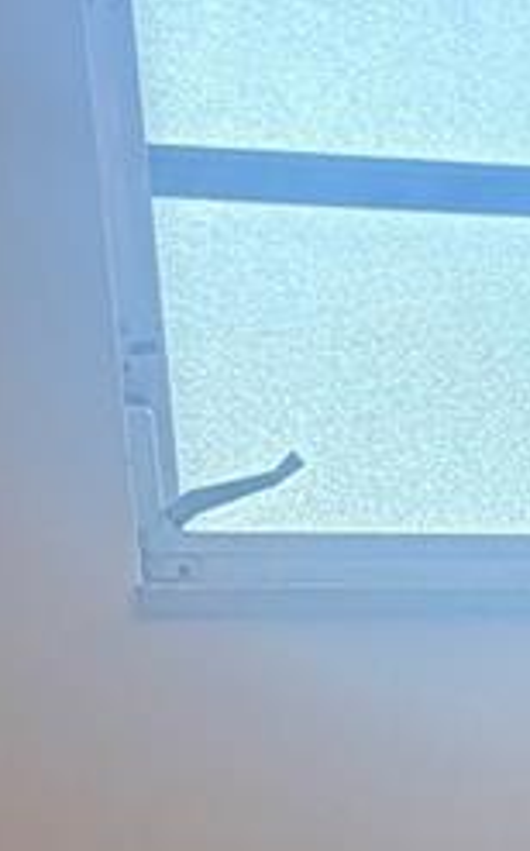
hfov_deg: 8.8
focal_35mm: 134
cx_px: 1315
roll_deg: -0.5
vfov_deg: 14.1
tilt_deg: -16.0
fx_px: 3102
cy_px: 1457
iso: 200
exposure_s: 1/120
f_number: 1.6
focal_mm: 5.96
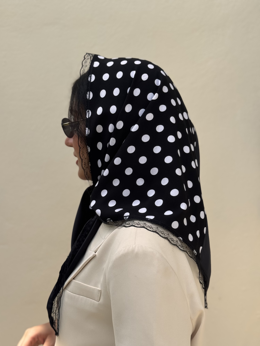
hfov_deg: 30.3
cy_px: 173
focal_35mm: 48
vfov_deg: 39.7
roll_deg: -0.3
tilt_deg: -5.1
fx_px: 481
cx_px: 130
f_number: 1.78
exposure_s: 1/3425
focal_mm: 6.76
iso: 64
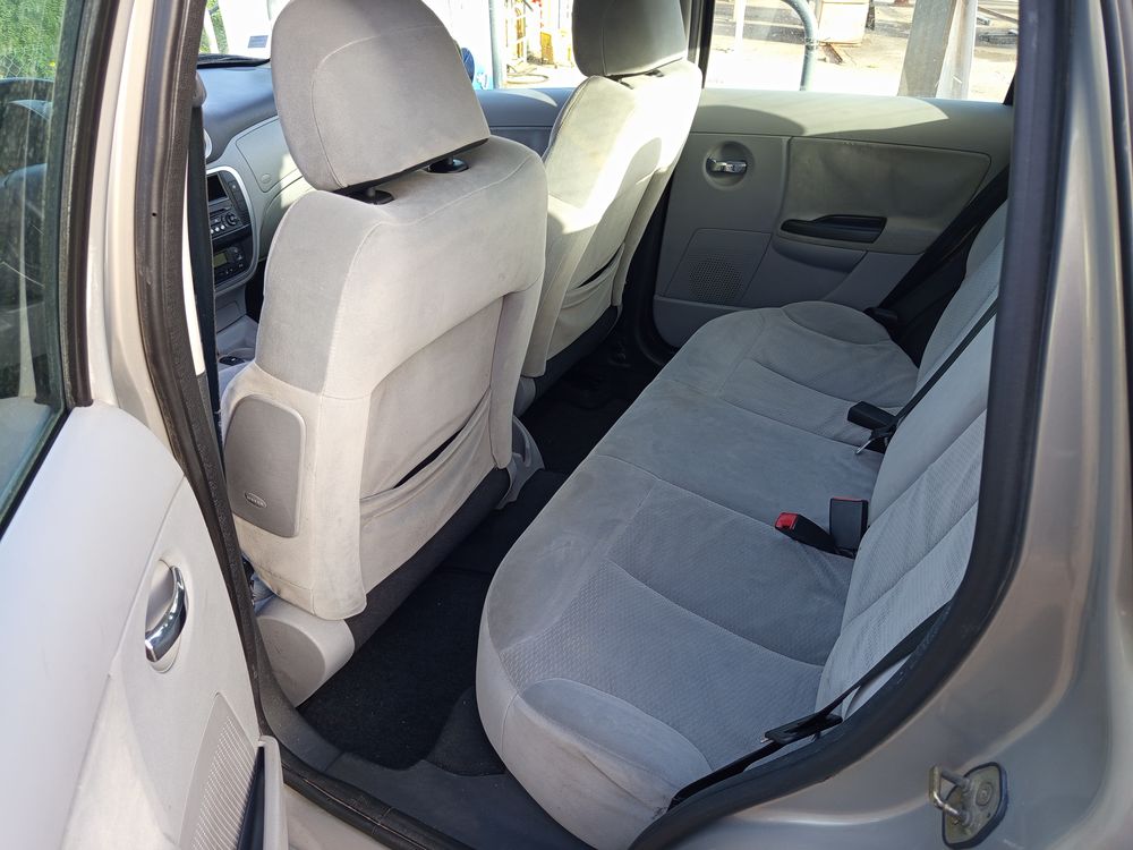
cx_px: 566
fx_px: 786
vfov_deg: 56.8
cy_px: 425
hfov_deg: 71.6
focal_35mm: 24
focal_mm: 5.24
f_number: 1.7
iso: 136
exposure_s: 1/100
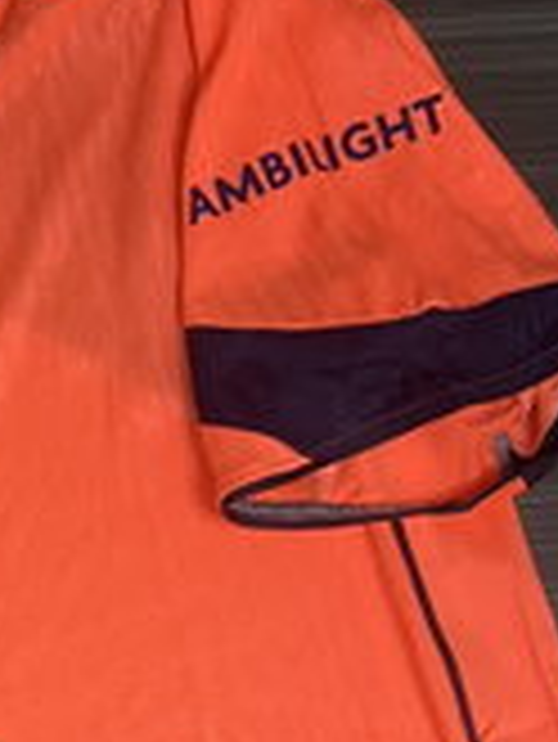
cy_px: 848
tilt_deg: -87.5
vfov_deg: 21.8
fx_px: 1803
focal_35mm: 84
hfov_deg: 16.6
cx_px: -176
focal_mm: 5.7
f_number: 1.5
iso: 200
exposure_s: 1/50
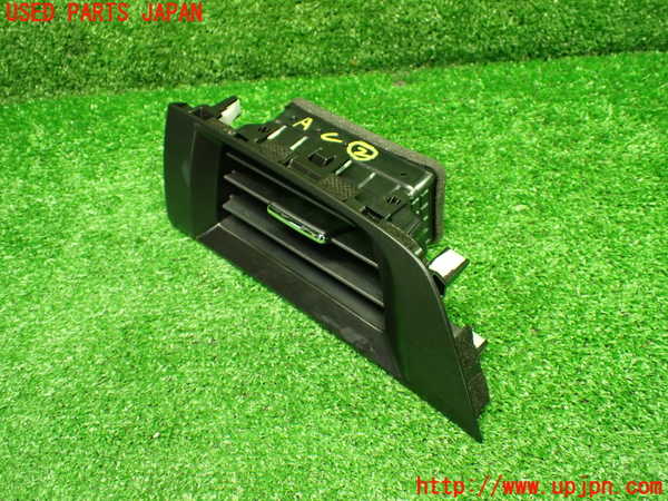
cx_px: 334
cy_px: 250
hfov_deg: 60.0
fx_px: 579
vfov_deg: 46.8
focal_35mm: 30
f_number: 2.3
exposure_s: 1/60
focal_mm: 5.4
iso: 800
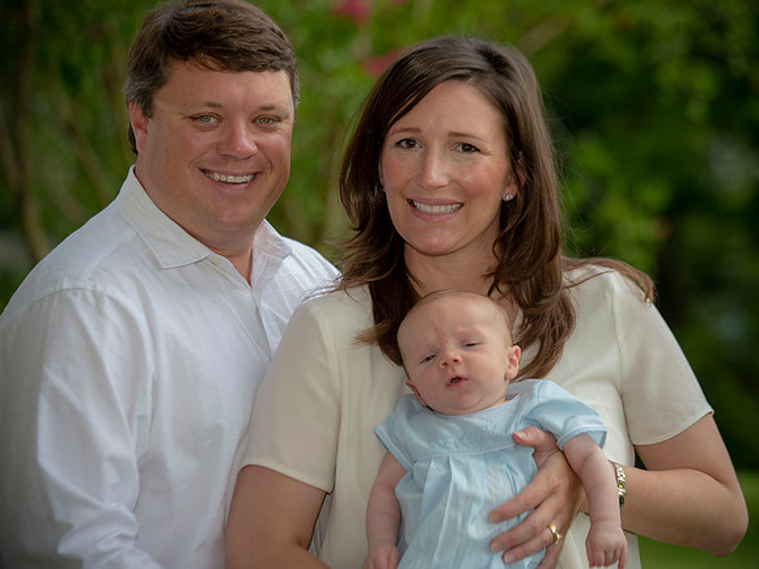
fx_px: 3104
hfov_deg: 13.9
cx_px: 399
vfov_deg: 10.5
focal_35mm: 142
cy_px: 284
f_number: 4
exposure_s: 1/160
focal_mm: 130
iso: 100
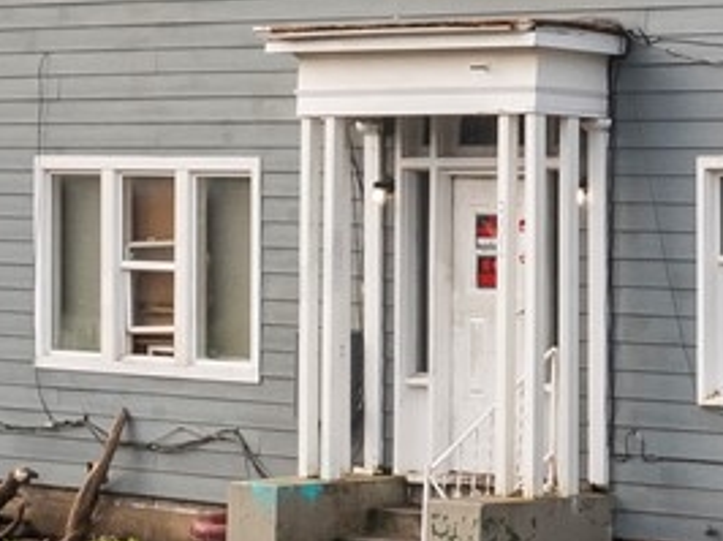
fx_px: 3589
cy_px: 82
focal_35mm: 172
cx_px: 1167
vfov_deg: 8.6
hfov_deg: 11.0
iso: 200
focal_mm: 10.26
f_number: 6.3
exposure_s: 1/120
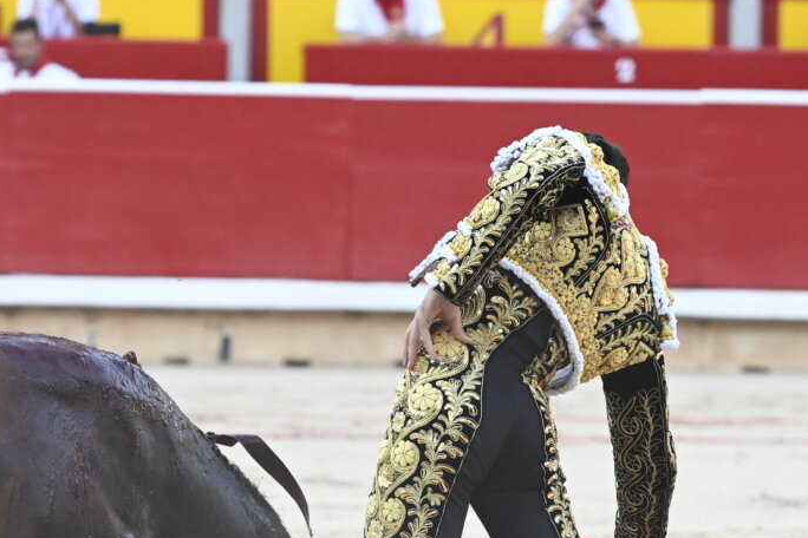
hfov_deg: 4.6
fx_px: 10077
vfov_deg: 3.1
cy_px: 498
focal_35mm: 449
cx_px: 84
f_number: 4.5
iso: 2500
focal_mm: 160
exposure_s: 1/1250
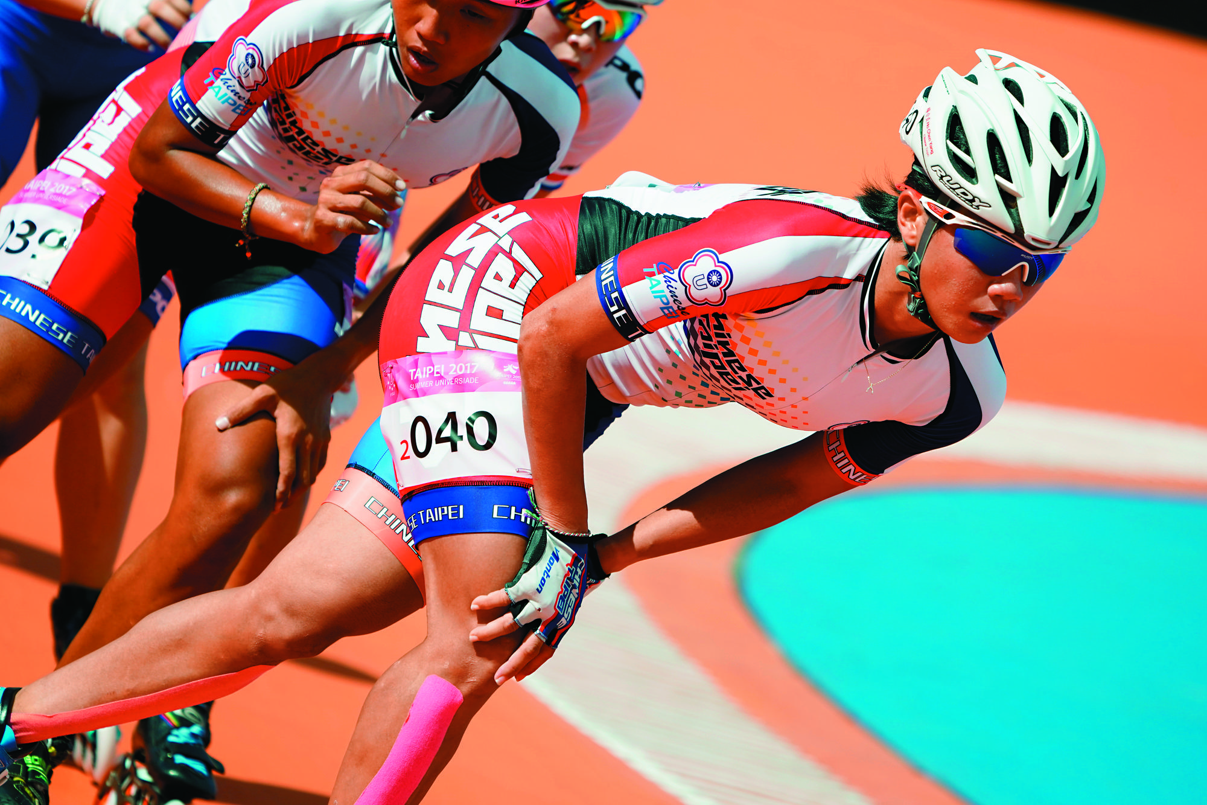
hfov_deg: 8.0
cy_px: 402
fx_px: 8582
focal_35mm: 256
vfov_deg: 5.4
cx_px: 604
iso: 640
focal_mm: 256
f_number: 5.6
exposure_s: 1/4000
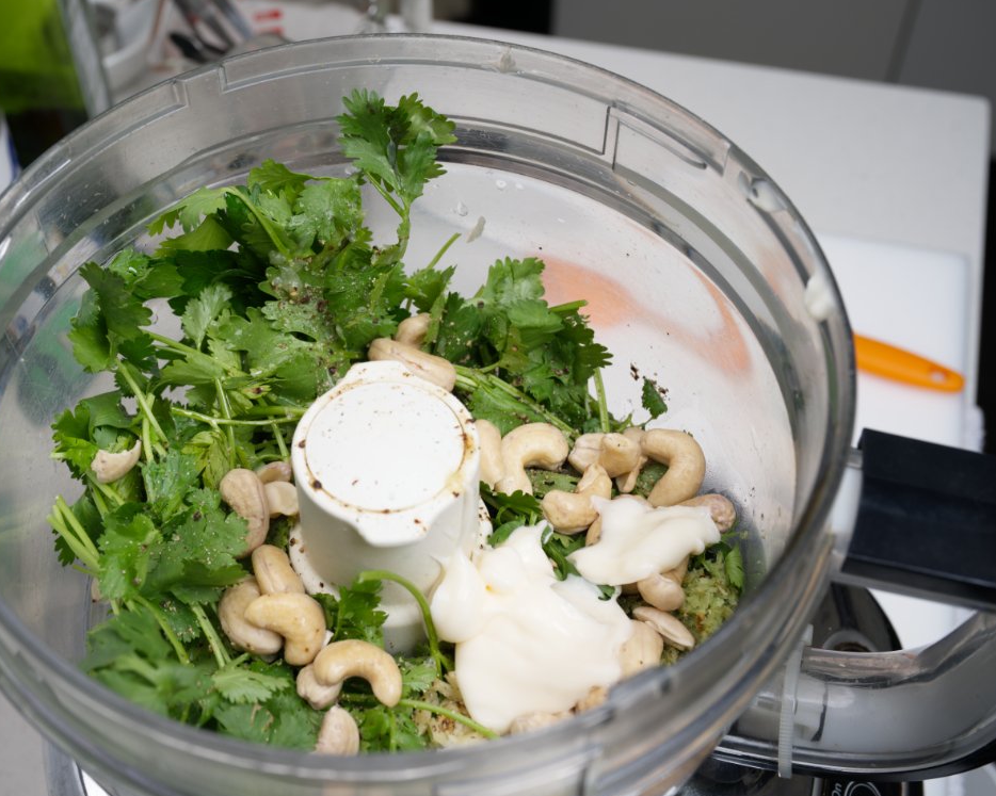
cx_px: 372
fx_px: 1385
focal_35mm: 47
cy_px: 402
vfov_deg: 32.1
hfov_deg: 39.3
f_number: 8
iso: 200
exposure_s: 1/60
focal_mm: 39
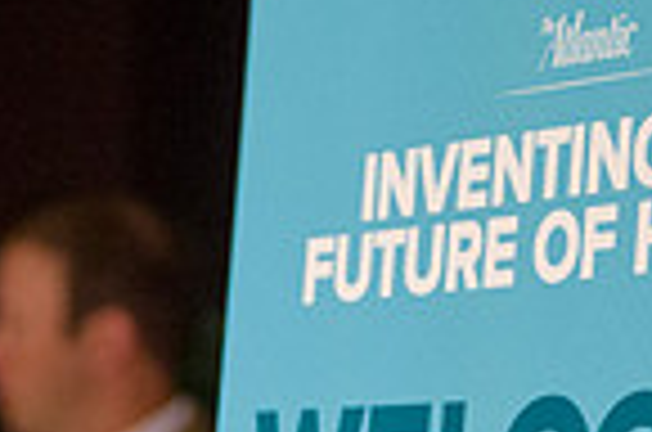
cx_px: -72
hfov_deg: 8.3
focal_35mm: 248
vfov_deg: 5.4
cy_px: 724
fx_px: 4482
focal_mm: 62
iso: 2500
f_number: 2.8
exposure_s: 1/50
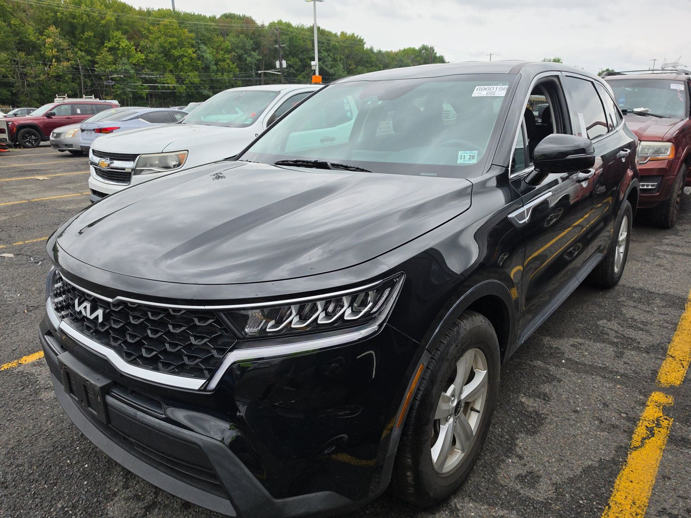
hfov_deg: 73.9
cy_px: 259
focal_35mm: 23
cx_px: 346
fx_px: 459
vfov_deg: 58.9
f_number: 1.4
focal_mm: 6.5
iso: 63
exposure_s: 1/2210
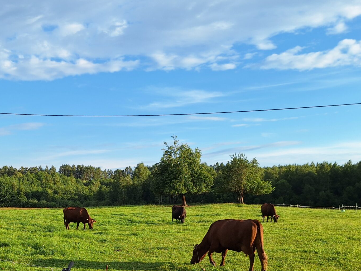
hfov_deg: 43.0
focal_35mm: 43
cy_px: 218
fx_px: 448
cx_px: 108
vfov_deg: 32.7
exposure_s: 1/1370
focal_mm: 5.54
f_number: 1.8
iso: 40
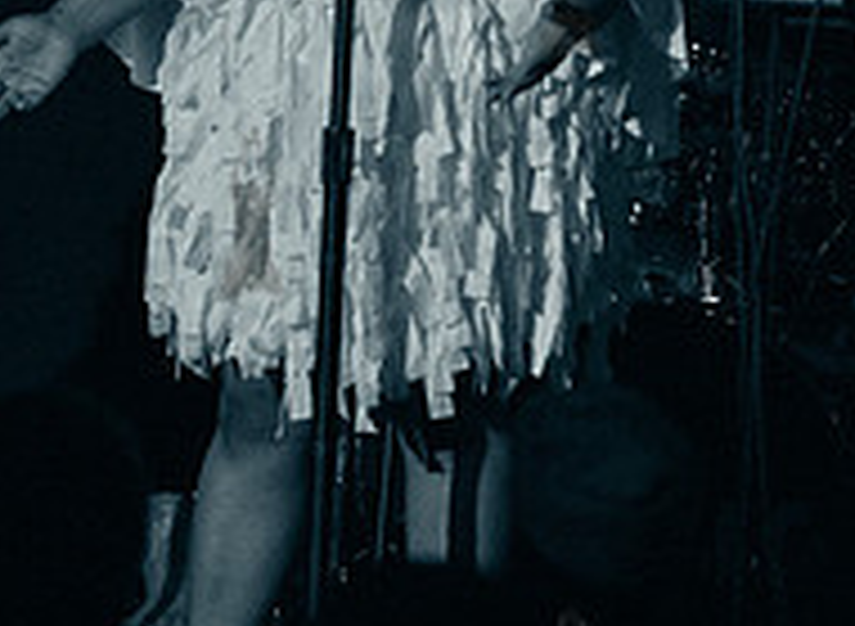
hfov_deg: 4.7
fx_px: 10258
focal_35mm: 419
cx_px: -503
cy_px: 0
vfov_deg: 3.5
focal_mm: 125
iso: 4000
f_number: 2.8
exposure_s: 1/320
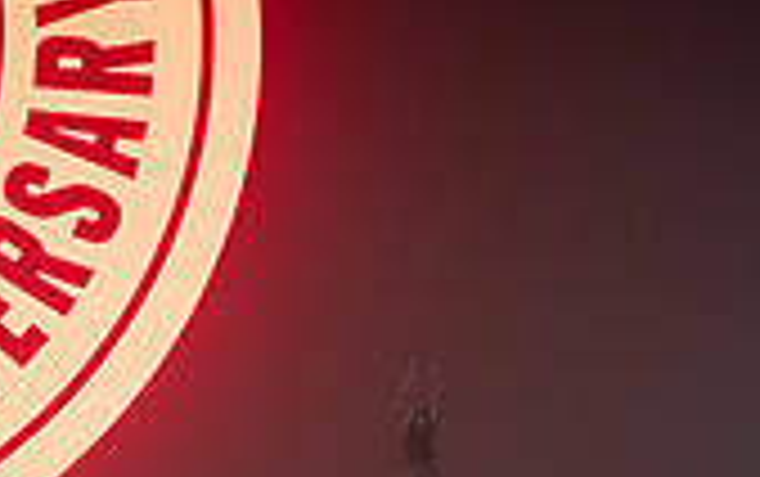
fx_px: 10512
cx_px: 418
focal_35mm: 507
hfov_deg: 4.1
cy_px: 862
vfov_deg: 2.6
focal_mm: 145
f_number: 3.5
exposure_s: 1/200
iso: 2000
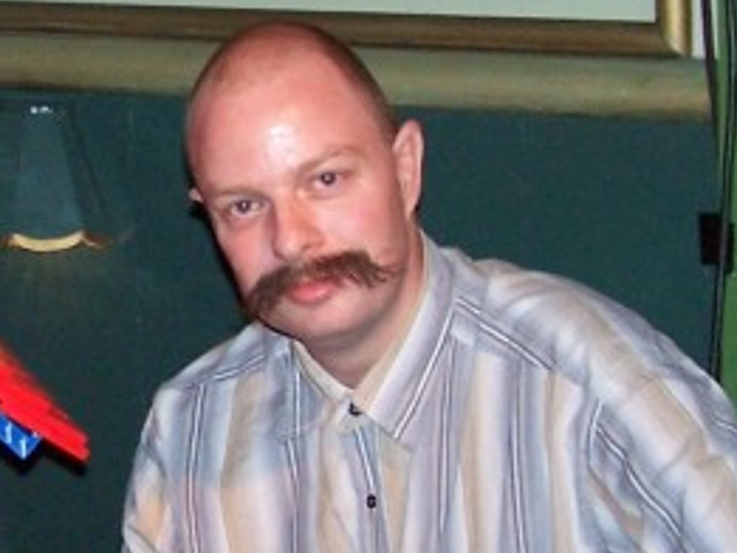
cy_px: 262
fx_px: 3174
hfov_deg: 13.1
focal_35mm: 149
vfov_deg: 10.0
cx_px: 0
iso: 140
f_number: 2.8
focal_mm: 6.3
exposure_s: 1/60
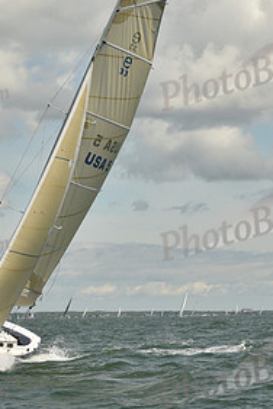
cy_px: 170
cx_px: 85
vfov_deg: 11.1
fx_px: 2104
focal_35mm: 185
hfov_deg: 7.4
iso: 320
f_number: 11
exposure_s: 1/800
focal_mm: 90
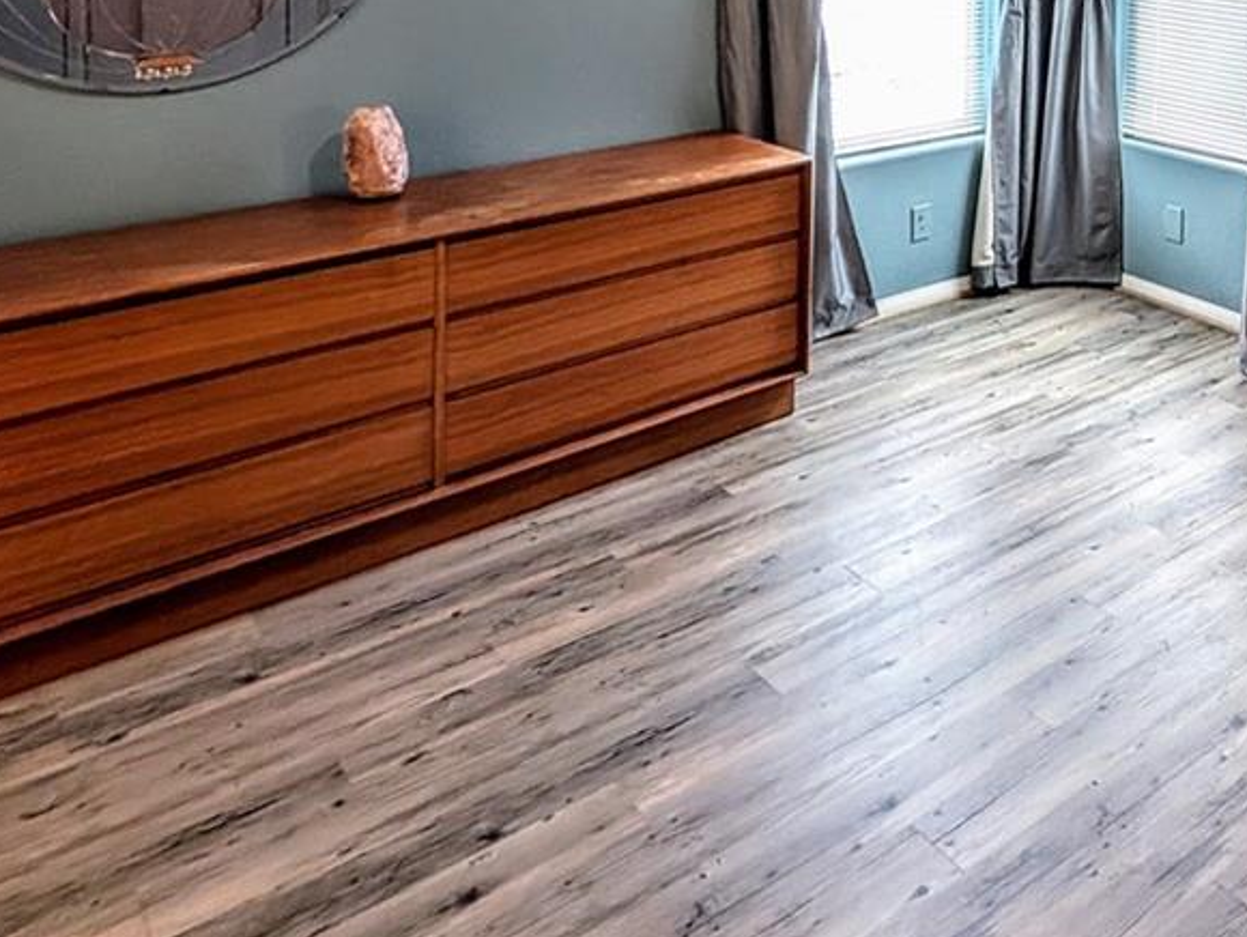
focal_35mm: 33
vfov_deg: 36.3
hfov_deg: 47.0
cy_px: -97
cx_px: 1219
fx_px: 1190
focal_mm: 2.23
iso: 160
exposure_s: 1/60
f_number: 1.95
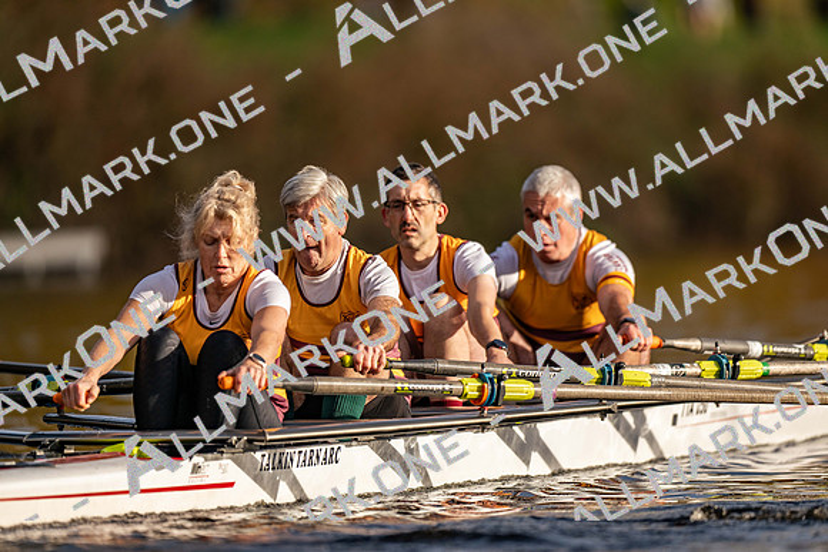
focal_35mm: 600
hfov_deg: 3.4
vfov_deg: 2.3
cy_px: 276
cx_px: 414
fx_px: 13803
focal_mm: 600
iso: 250
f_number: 4
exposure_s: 1/2500
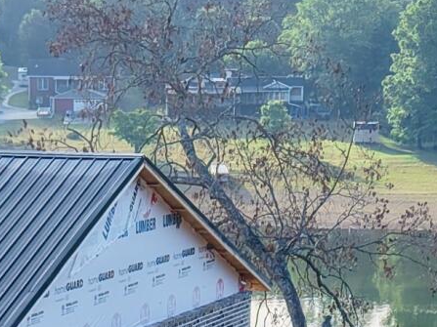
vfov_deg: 8.9
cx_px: 64
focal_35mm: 161
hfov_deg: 12.2
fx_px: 2032
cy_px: 530
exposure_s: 1/2000
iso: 400
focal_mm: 8.67
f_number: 1.8
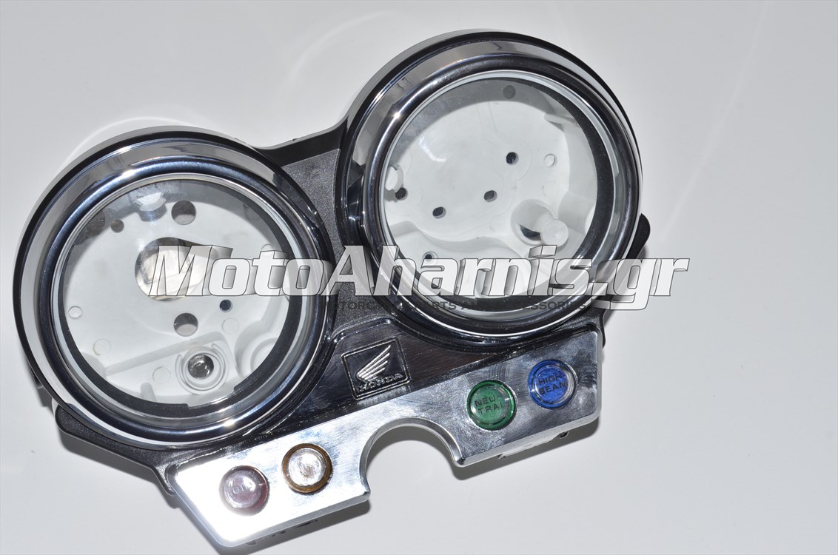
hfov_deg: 24.7
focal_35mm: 82
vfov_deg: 16.5
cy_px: 278
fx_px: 1917
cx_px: 419
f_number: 13
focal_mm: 55
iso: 160
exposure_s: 1/125
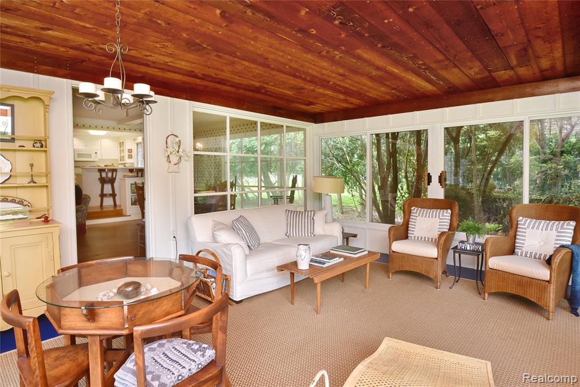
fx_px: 274
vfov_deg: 70.5
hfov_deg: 93.3
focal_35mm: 17
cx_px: 290
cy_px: 194
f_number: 11
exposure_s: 1/60
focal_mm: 17
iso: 1250
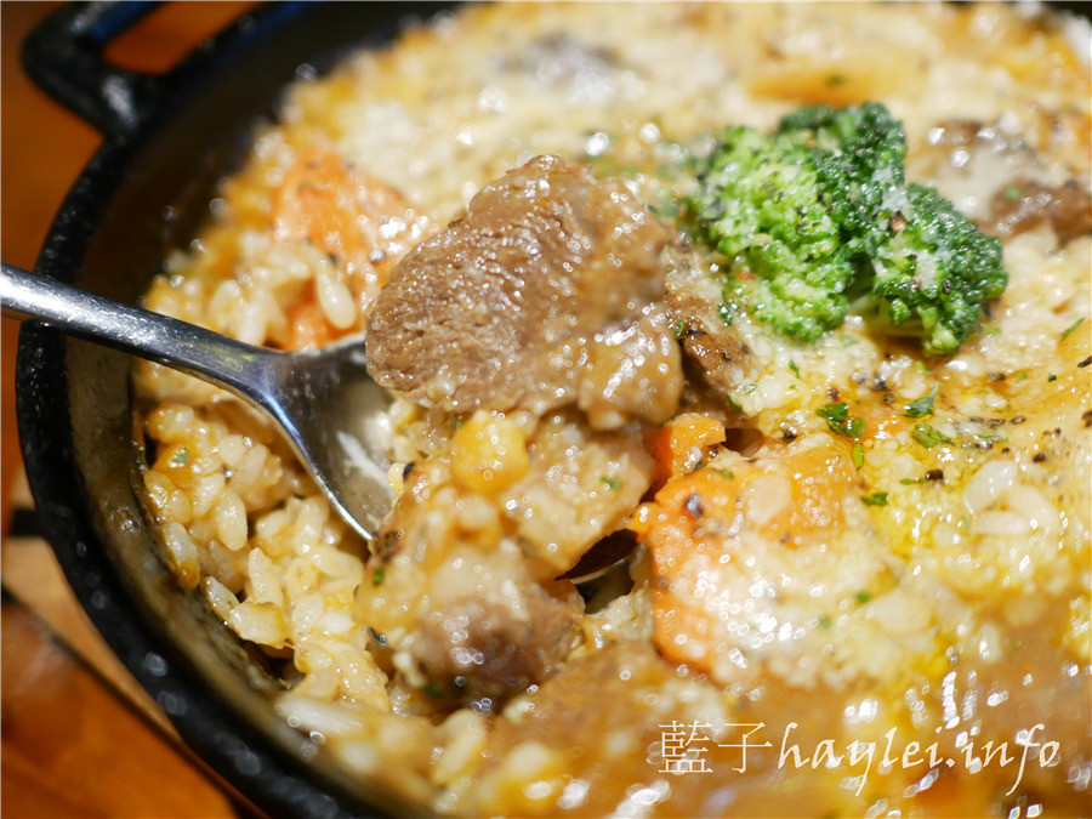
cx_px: 546
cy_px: 410
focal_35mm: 30
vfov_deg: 46.8
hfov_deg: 60.0
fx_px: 946
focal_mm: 15
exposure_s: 1/60
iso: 800
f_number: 1.7
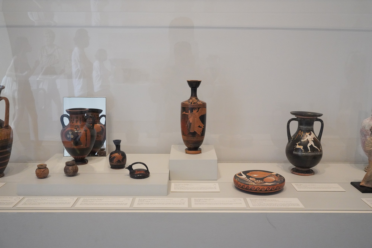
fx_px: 393
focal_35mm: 38
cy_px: 124
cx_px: 186
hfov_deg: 50.7
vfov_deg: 35.1
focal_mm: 38
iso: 8000
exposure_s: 1/100
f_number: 10
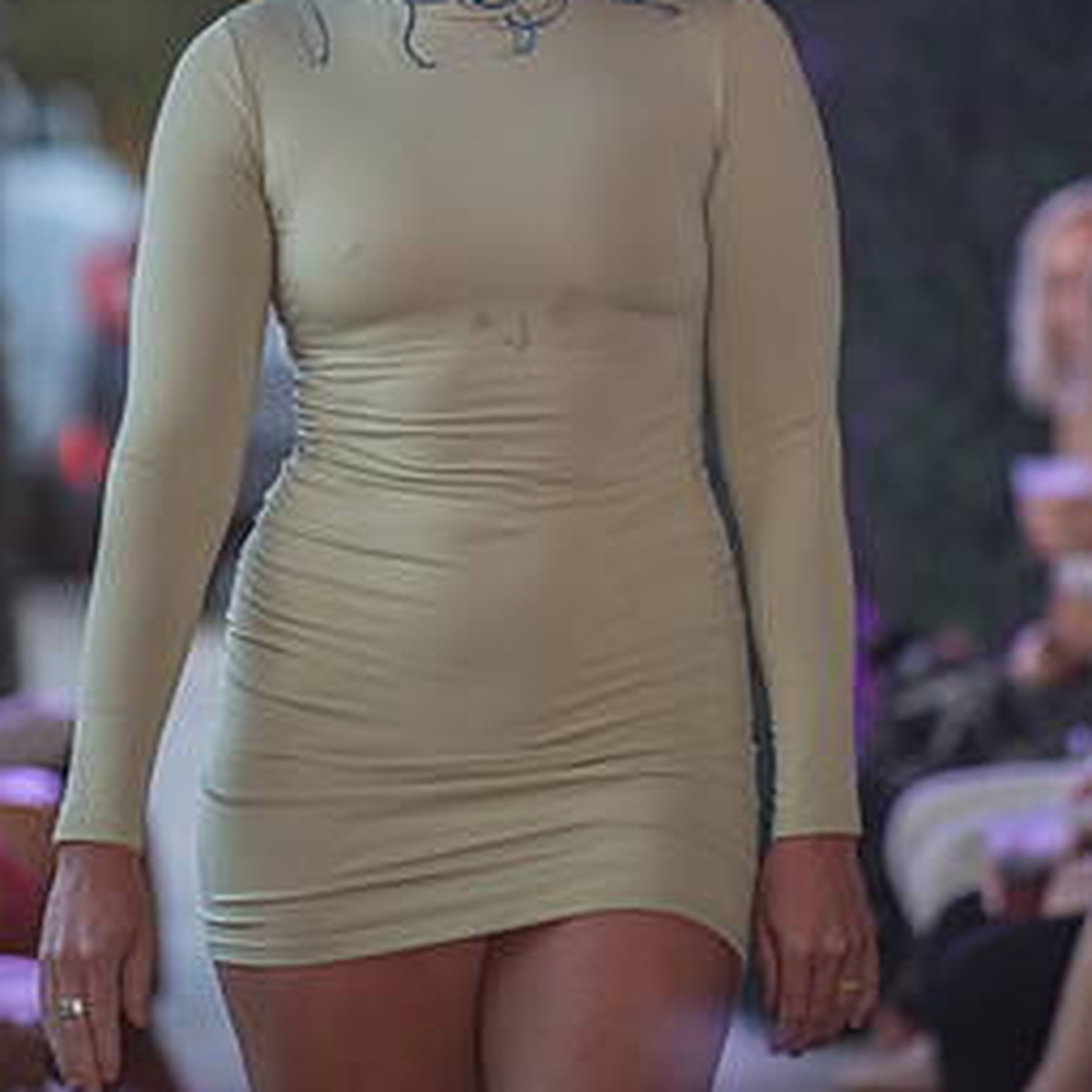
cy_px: 282
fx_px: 12777
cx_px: 563
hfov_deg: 4.9
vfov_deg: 4.9
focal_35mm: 358
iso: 400
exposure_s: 1/250
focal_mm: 200
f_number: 4.5
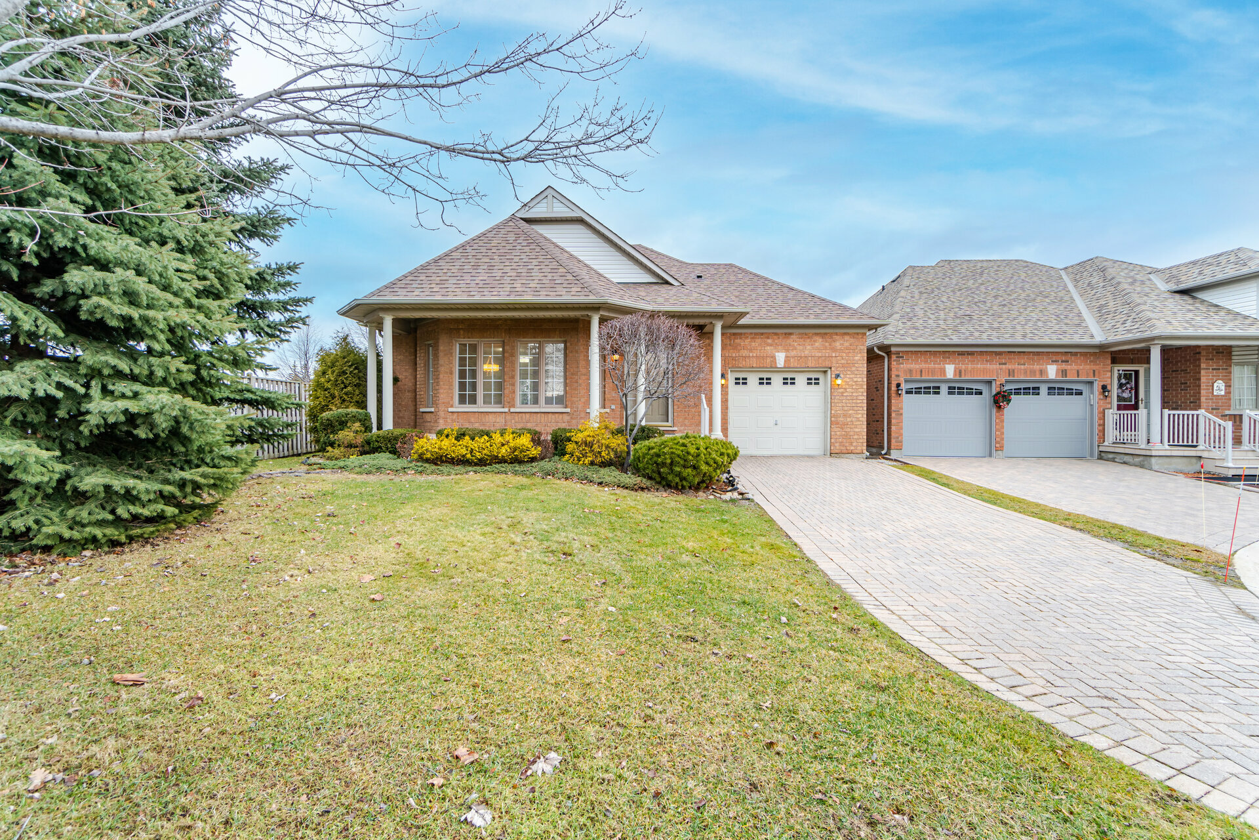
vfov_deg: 77.3
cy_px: 420
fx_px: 525
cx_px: 630
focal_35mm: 15
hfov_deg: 100.4
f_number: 7.1
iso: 50
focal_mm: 10
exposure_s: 1/13
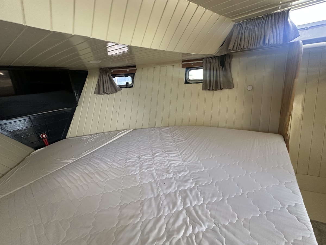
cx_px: 163
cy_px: 122
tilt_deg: -16.1
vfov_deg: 85.7
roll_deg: +5.0
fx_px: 132
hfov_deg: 102.1
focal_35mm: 14
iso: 320
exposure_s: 1/99
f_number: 2.2
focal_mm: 2.22
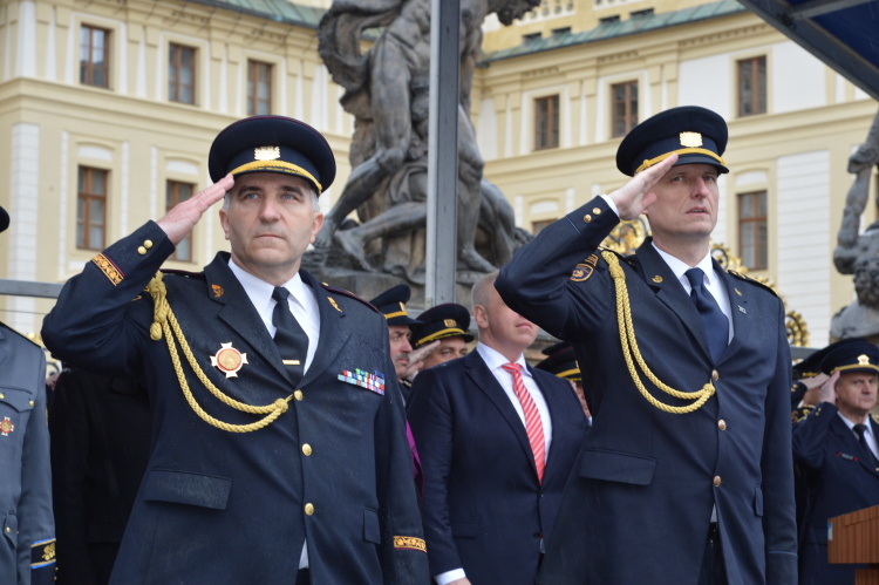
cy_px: 292
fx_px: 2098
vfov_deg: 15.9
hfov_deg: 23.7
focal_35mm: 86
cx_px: 440
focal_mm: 86
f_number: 9
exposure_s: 1/250
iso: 1250
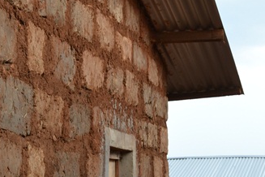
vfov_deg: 12.3
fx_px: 810
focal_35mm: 110
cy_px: 186
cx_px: 173
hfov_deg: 18.5
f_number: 5.6
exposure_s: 1/125
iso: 220
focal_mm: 24
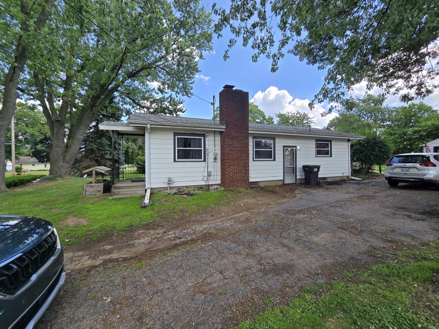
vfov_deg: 89.9
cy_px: 164
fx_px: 165
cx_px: 220
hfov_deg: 106.2
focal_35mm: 13
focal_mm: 2.2
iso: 50
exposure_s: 1/773
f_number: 2.2
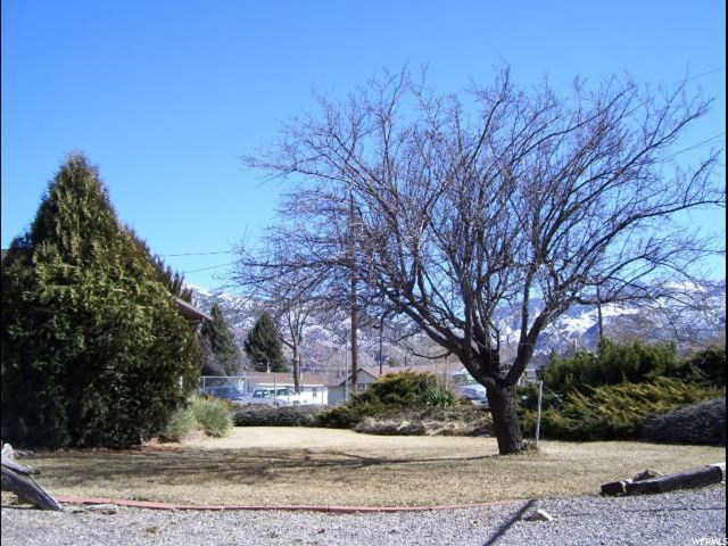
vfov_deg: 39.7
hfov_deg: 51.4
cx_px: 364
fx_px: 757
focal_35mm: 36
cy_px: 273
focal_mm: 6
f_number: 4.8
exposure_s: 1/400
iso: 80
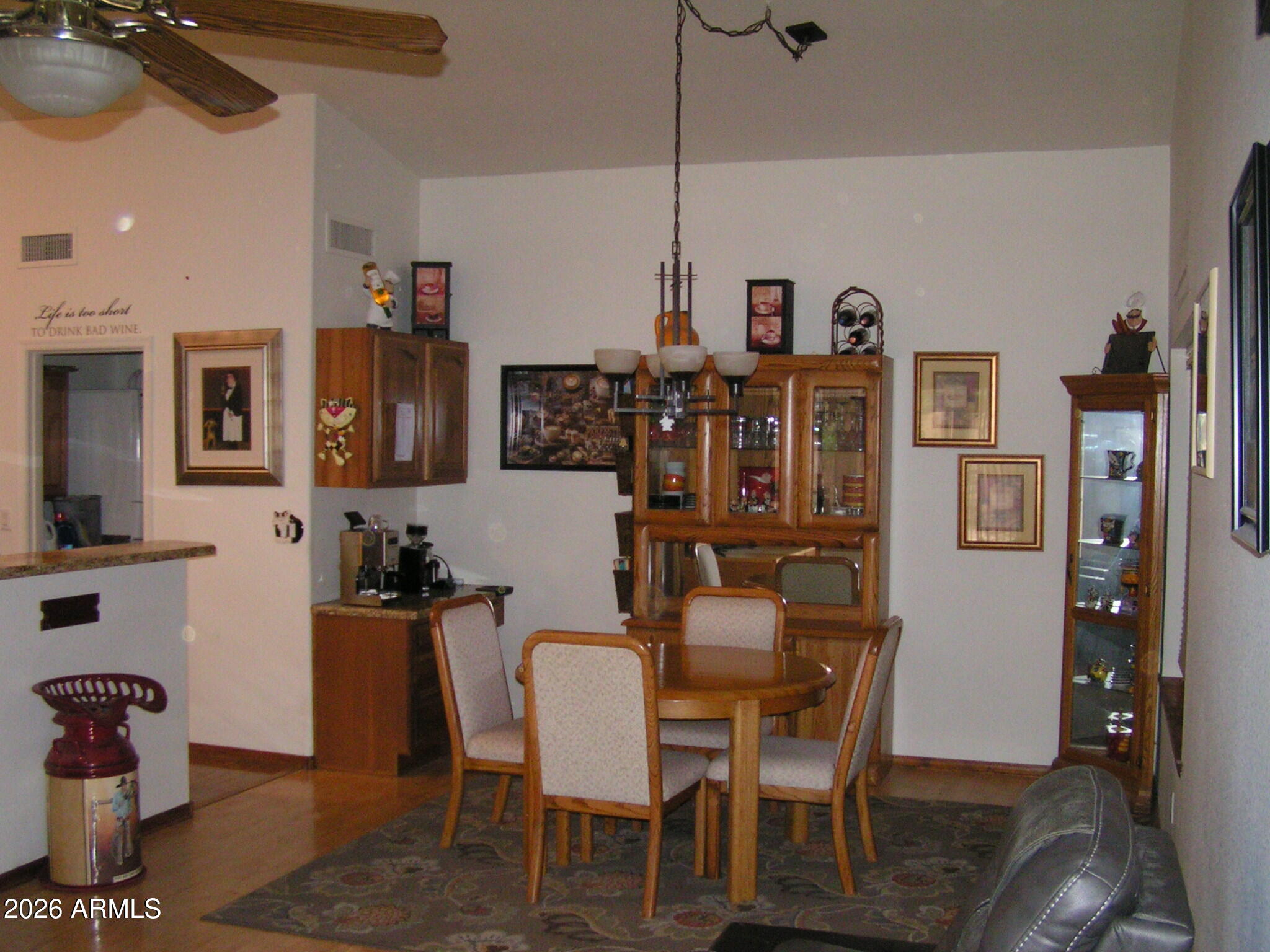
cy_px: 476
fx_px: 1394
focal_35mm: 38
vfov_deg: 37.7
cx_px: 635
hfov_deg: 49.0
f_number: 2.8
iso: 200
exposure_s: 1/40
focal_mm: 5.8
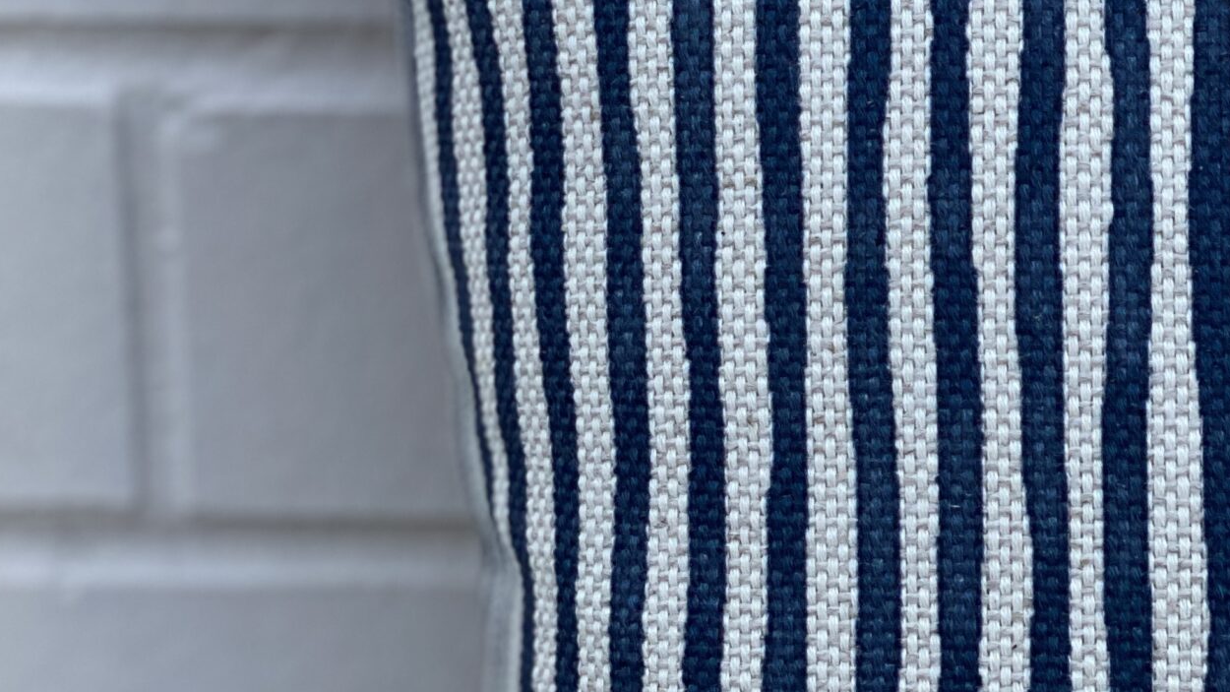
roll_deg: -1.3
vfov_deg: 10.4
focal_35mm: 116
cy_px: 109
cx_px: 811
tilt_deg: -19.9
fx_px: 3783
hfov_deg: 18.4
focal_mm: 6
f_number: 2
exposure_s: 1/122
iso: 100
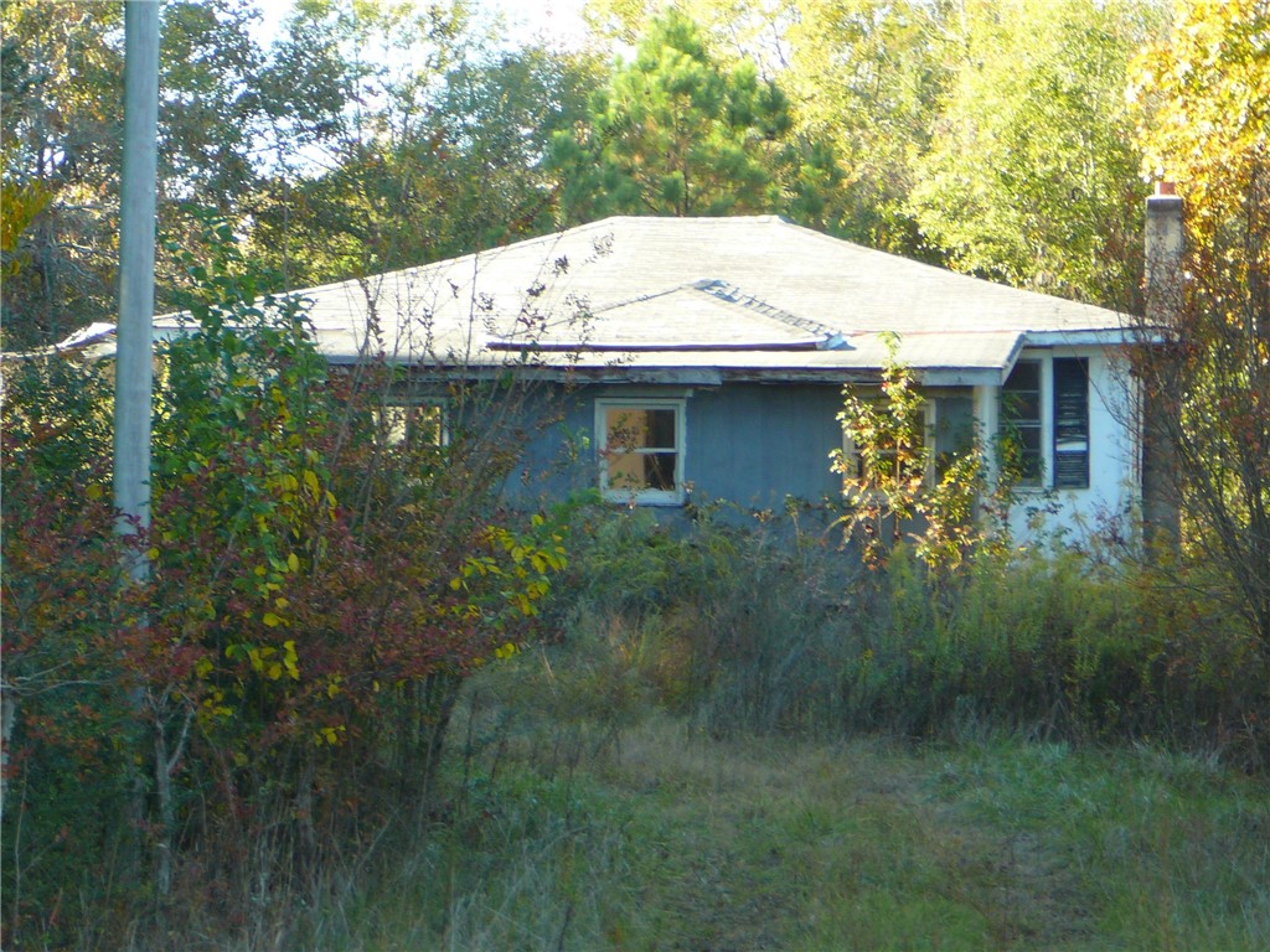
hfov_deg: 17.6
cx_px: 635
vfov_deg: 13.2
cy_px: 476
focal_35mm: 112
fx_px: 4109
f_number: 3.9
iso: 80
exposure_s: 1/60
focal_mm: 16.6
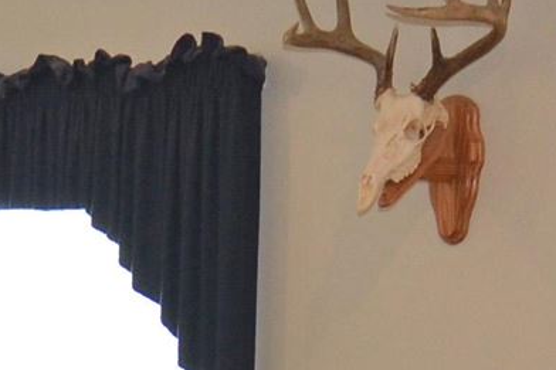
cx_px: 84
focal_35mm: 141
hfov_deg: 14.4
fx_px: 2177
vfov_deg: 9.4
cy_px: 563
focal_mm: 12
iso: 400
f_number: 4.5
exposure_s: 1/80
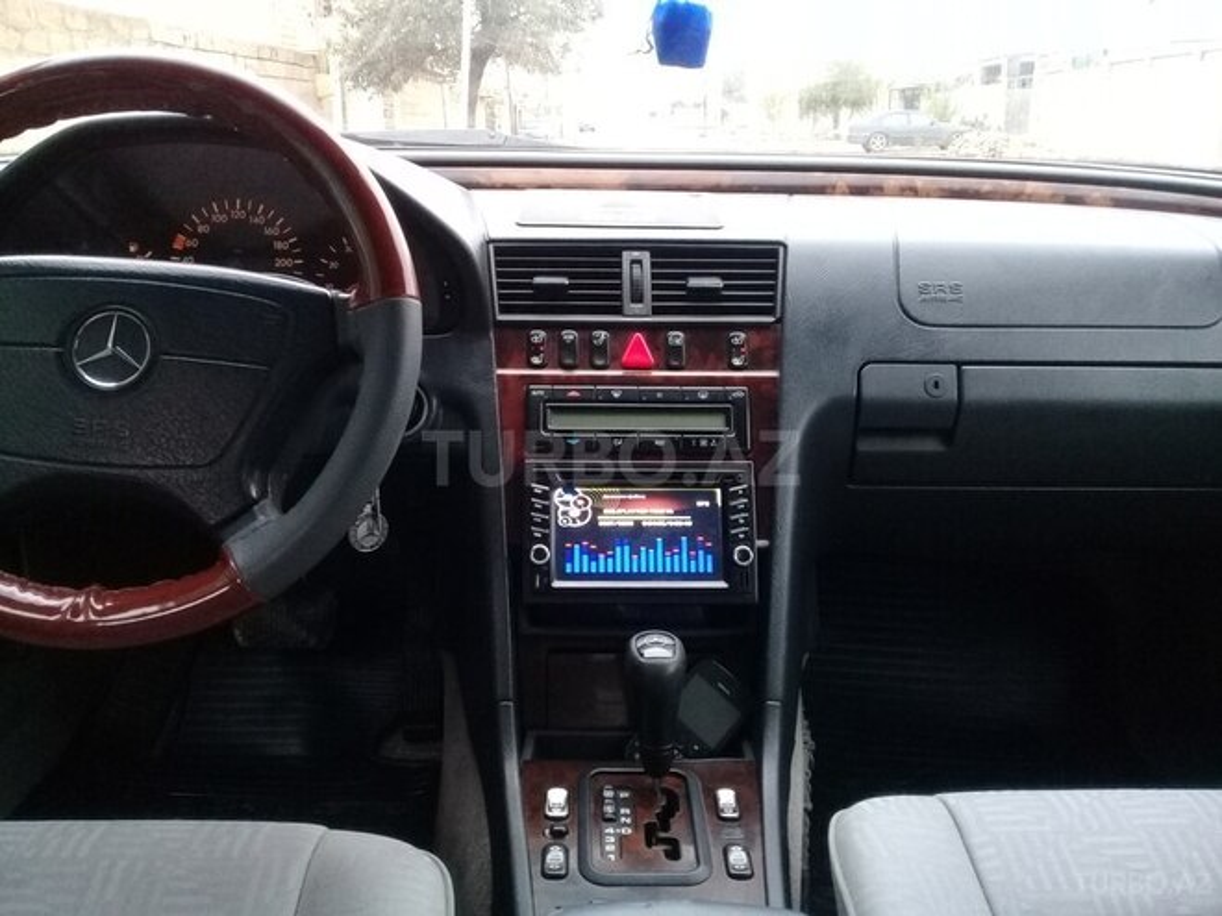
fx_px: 1094
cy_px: 458
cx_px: 611
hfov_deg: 58.4
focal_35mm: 31
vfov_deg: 45.4
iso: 200
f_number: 2.2
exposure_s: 1/17
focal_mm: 3.3
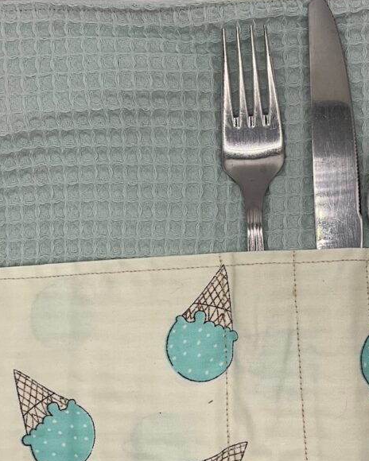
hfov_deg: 30.1
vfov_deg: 37.3
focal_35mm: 50
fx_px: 683
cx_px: 227
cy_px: 234
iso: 25
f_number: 1.8
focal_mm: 3
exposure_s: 1/386
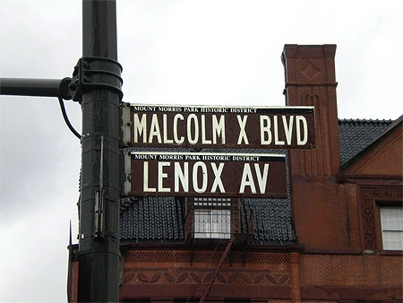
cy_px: 152
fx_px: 1223
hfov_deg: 18.7
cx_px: 202
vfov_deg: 14.1
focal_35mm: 105
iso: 220
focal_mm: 18.9
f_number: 5.9
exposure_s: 1/126
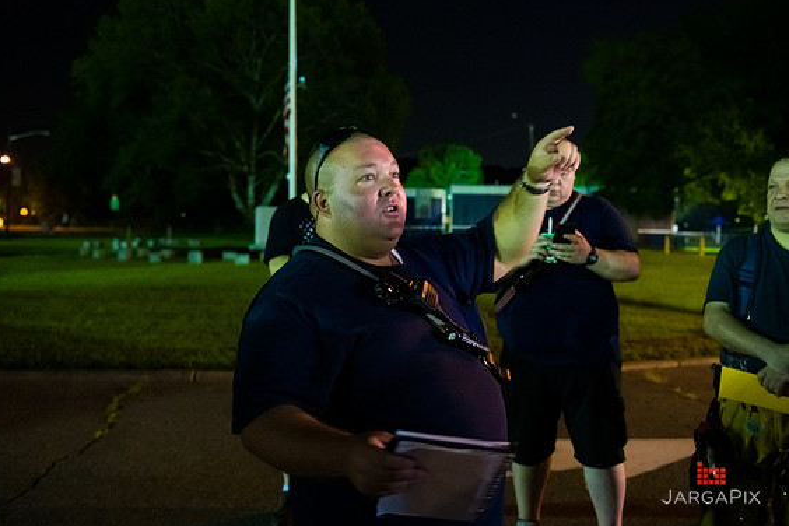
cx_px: 390
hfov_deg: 53.1
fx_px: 789
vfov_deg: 36.9
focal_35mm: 36
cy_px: 264
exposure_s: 1/50
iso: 6400
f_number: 3.2
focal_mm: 35
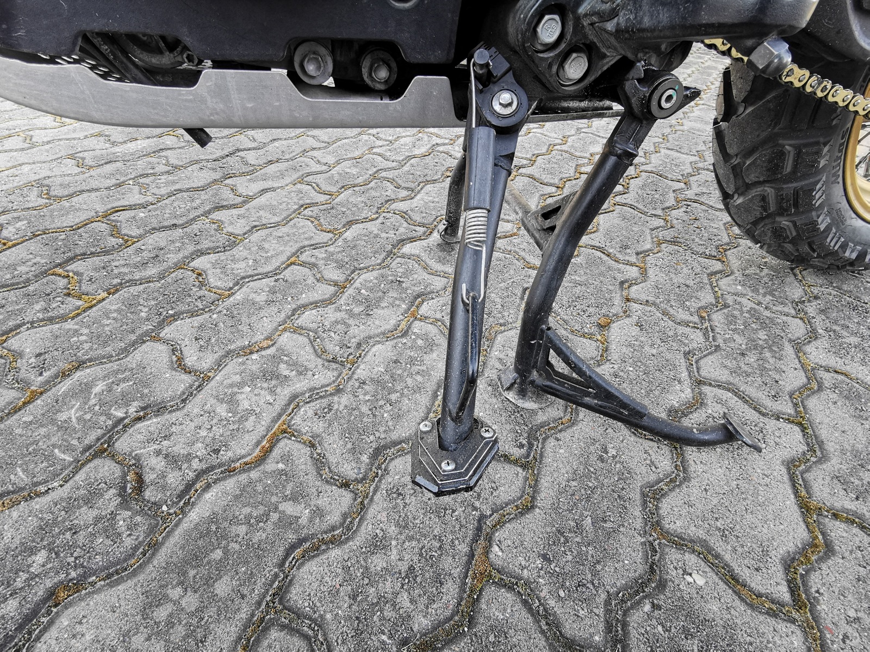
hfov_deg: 91.0
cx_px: 435
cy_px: 326
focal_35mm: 17
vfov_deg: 74.7
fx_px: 427
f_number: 2.2
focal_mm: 2.26
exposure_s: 6
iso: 80
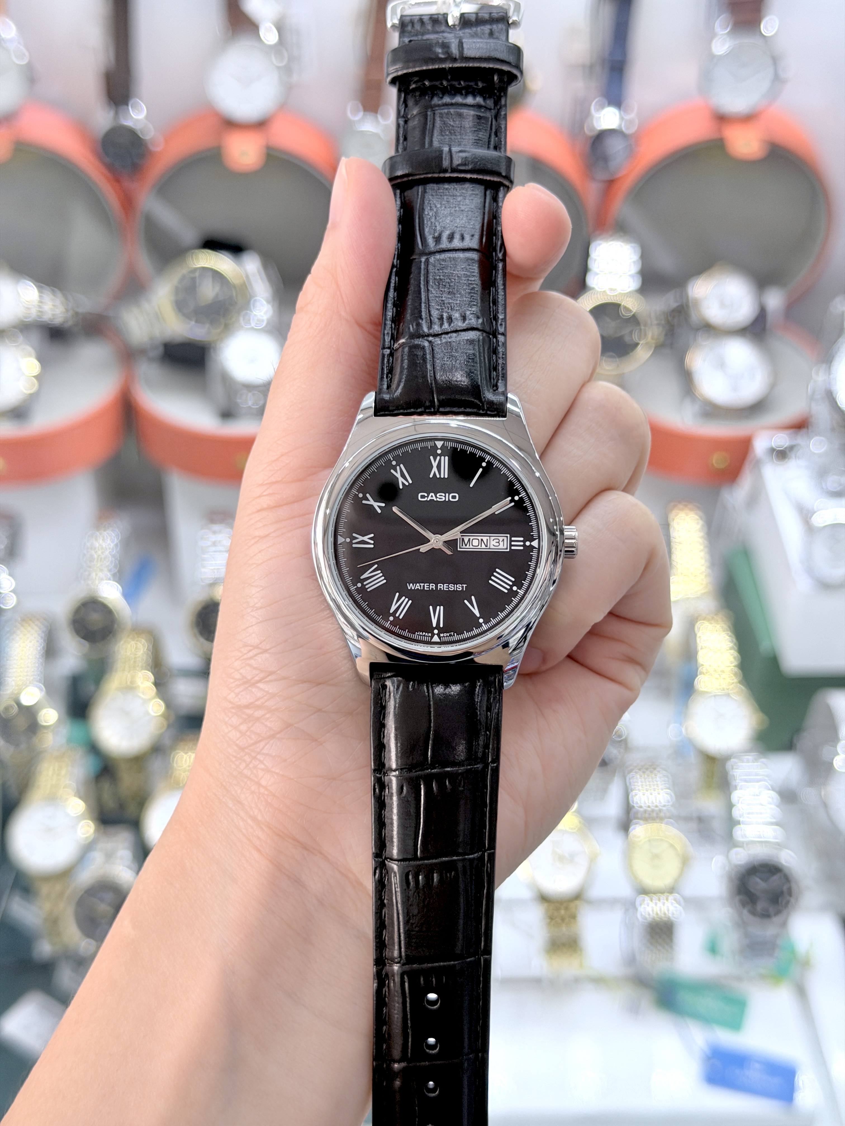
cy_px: 563
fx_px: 1562
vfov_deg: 39.7
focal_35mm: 48
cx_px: 422
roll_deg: -1.1
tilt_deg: -37.6
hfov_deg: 30.3
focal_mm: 6.76
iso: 80
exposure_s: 1/100
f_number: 1.78
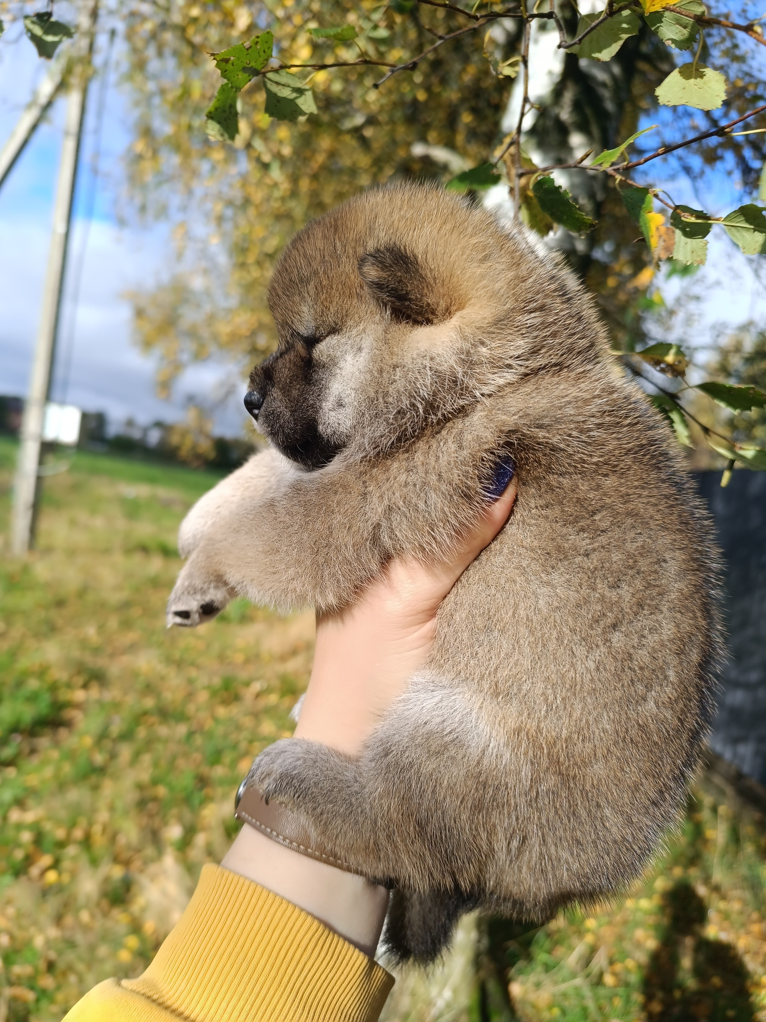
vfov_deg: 71.6
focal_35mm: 24
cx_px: 383
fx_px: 708
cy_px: 511
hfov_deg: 56.8
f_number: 1.65
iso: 50
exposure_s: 1/266
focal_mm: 6.14
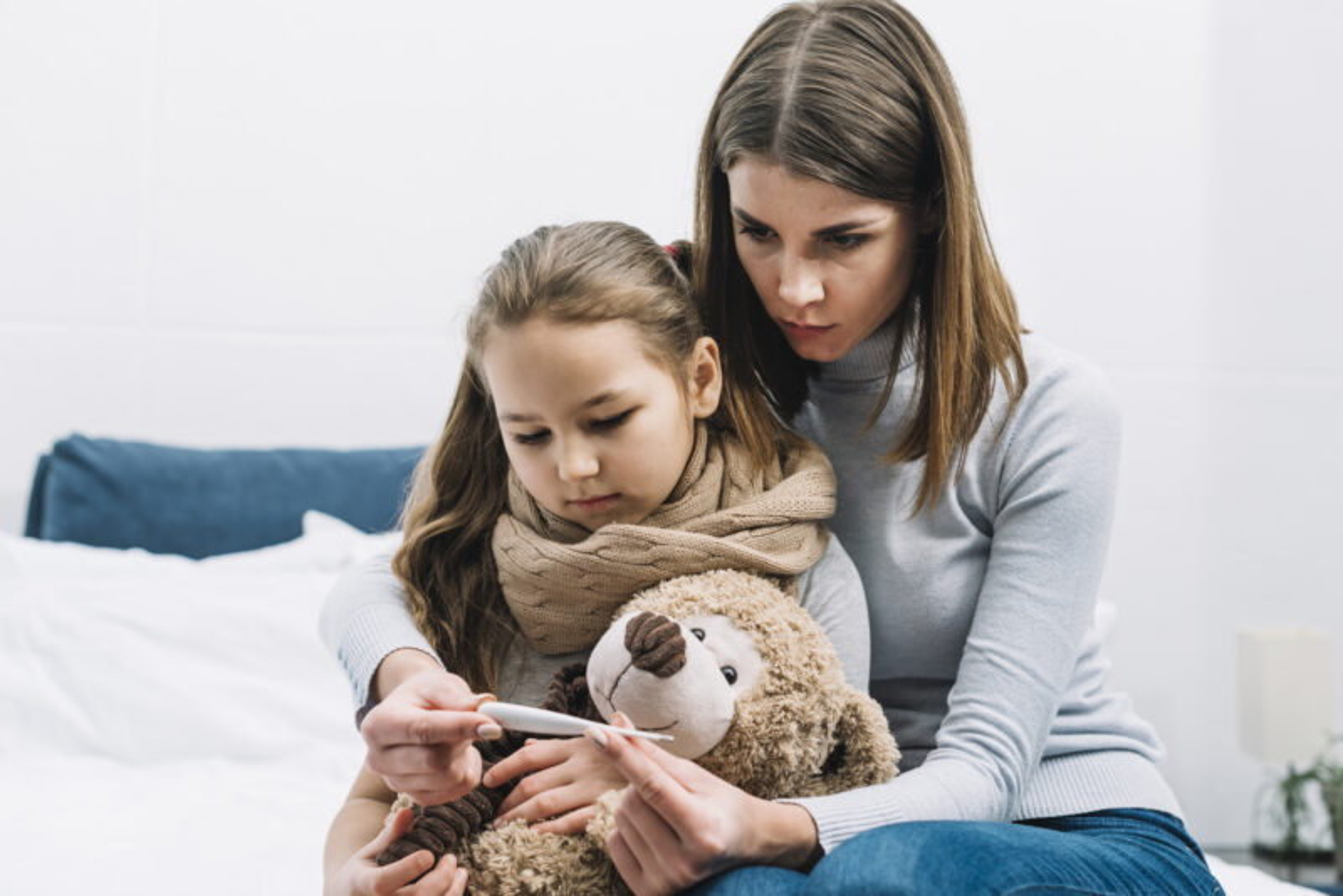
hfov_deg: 39.6
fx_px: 1866
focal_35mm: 50
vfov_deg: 27.0
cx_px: 672
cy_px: 448
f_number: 4
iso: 320
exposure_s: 1/160
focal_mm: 50
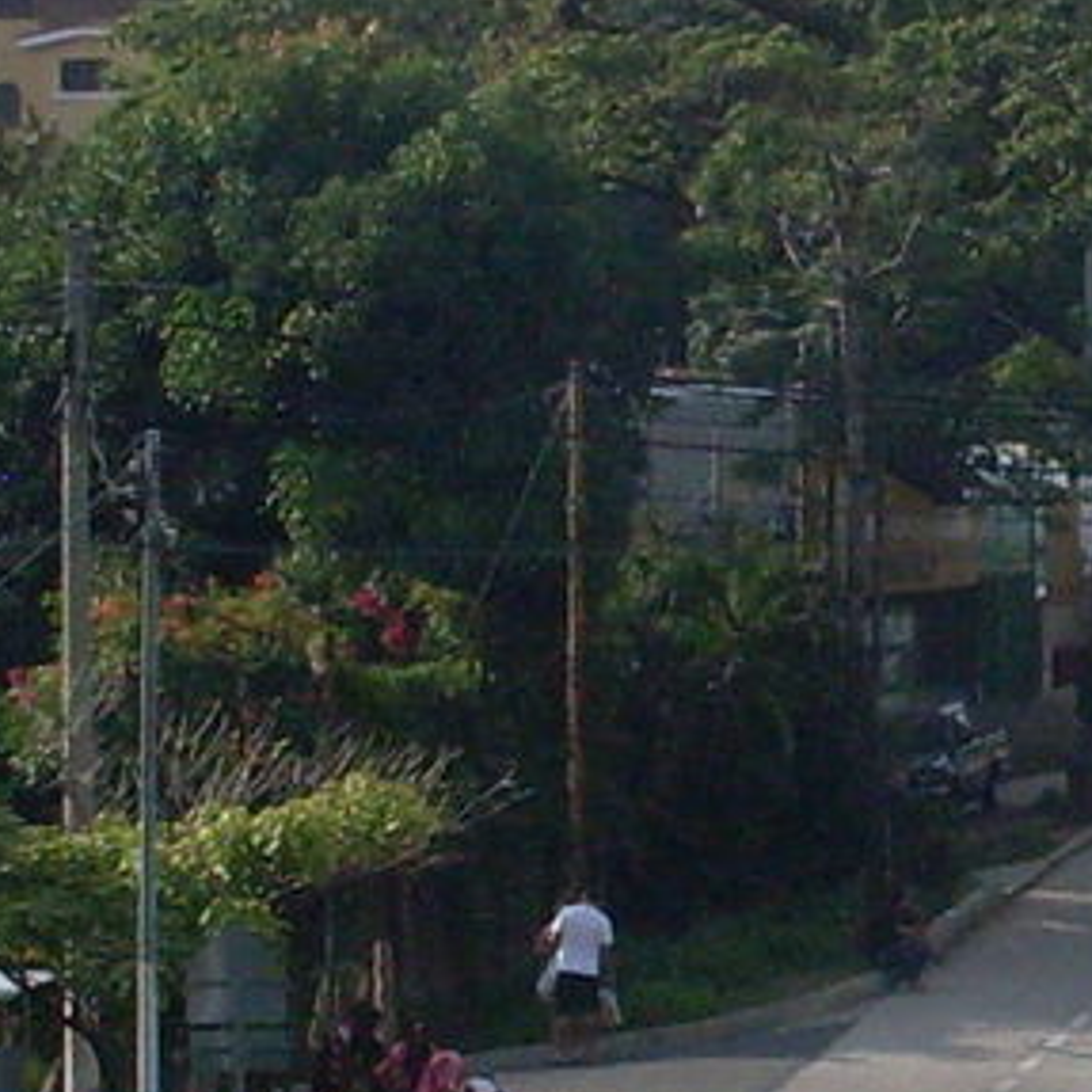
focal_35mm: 225
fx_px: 8030
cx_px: 1864
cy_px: 875
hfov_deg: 7.6
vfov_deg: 7.8
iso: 80
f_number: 8.4
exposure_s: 1/250
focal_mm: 6.3
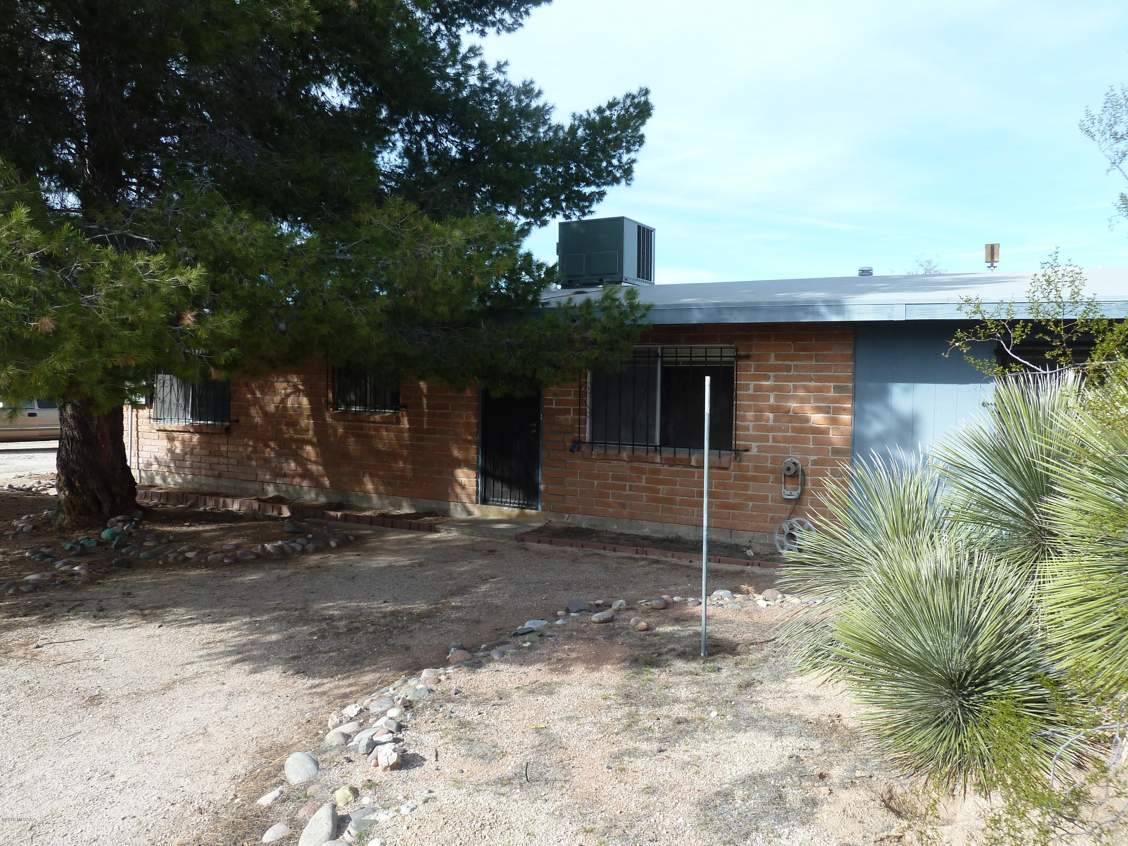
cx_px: 564
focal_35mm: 25
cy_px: 423
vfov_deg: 54.9
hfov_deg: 69.4
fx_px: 815
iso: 80
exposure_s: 1/250
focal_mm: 4.1
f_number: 4
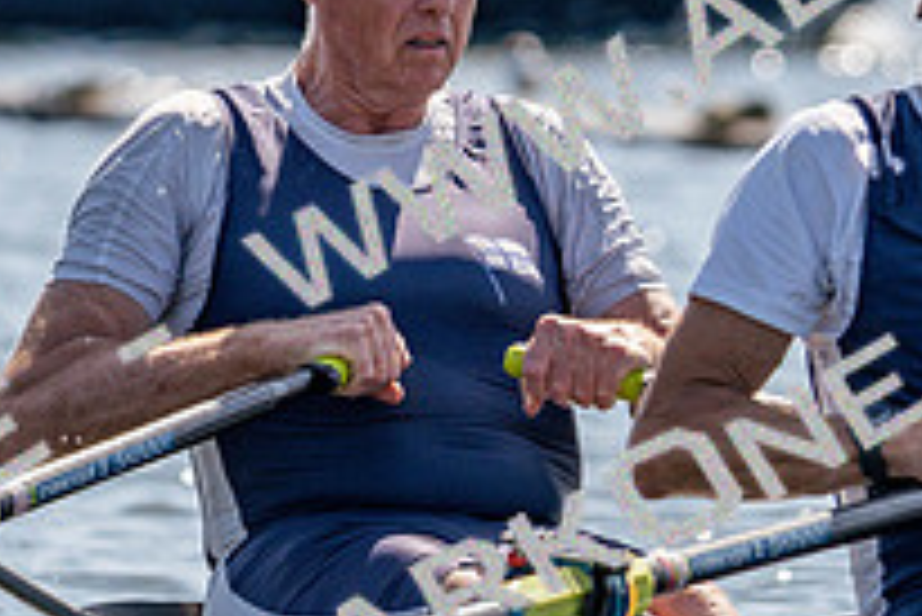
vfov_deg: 1.7
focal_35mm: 830
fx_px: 21272
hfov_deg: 2.5
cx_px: 801
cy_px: 321
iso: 320
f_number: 5.6
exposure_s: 1/2000
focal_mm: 293
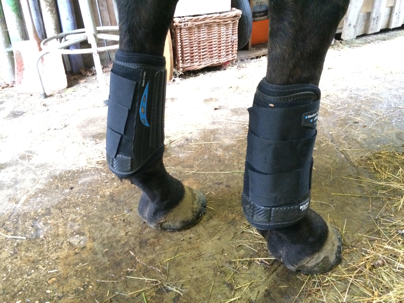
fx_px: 338
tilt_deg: -32.3
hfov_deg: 61.7
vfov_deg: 48.2
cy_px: 152
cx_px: 202
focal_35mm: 29
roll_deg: +3.6
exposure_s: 1/17
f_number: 2.2
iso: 400
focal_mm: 4.15
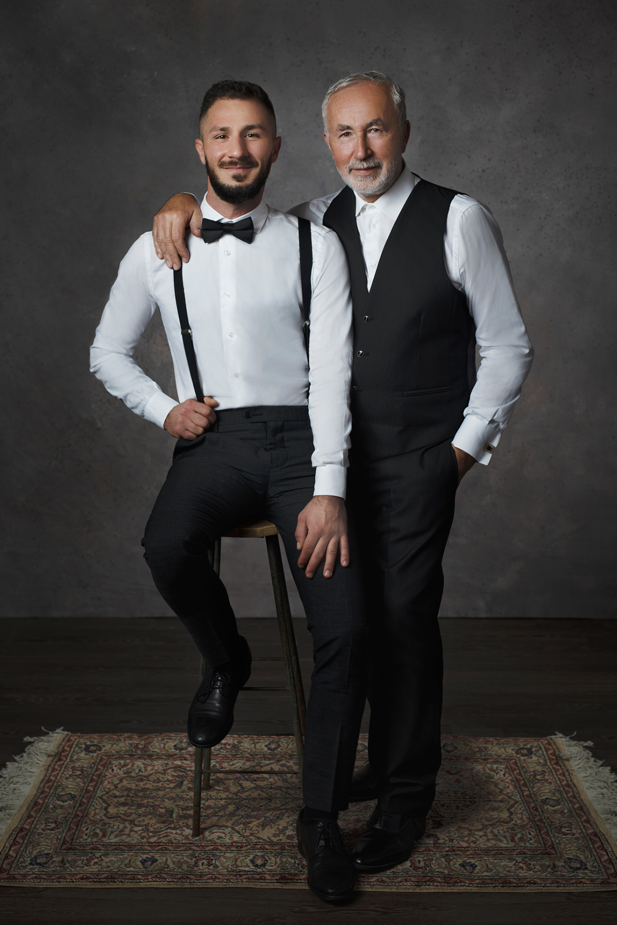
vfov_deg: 39.6
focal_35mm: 50
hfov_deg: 27.0
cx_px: 308
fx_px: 1285
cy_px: 462
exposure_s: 1/200
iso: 100
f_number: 8
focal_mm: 50
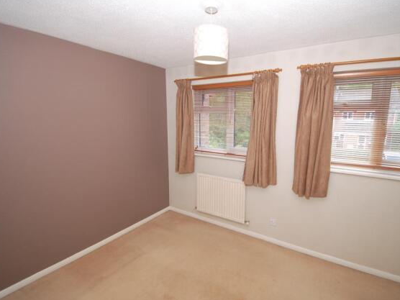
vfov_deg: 74.7
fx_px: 196
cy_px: 150
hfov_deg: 90.9
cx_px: 215
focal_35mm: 17
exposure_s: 1/60
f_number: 4
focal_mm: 10
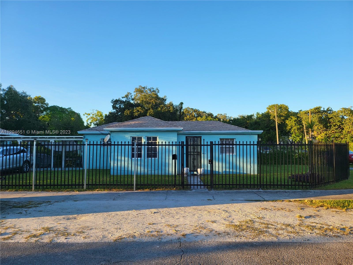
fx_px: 245
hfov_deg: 71.6
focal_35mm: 24
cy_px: 132
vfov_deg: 56.8
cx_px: 176
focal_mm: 5
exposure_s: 1/655
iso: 40
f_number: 1.8
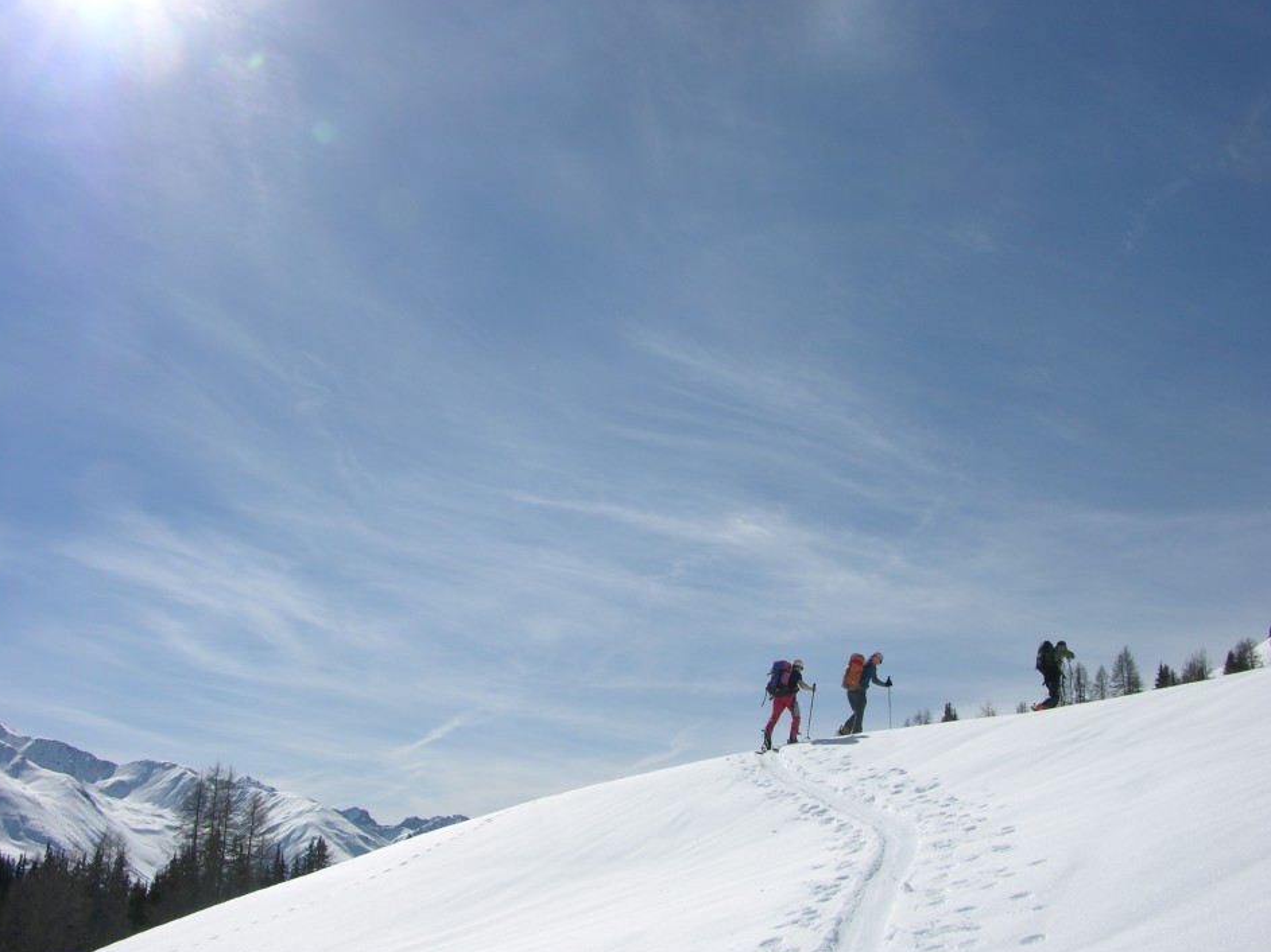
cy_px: 470
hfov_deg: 49.0
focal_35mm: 38
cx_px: 625
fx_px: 1395
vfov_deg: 37.7
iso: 50
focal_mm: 8.9
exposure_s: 1/456
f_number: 8
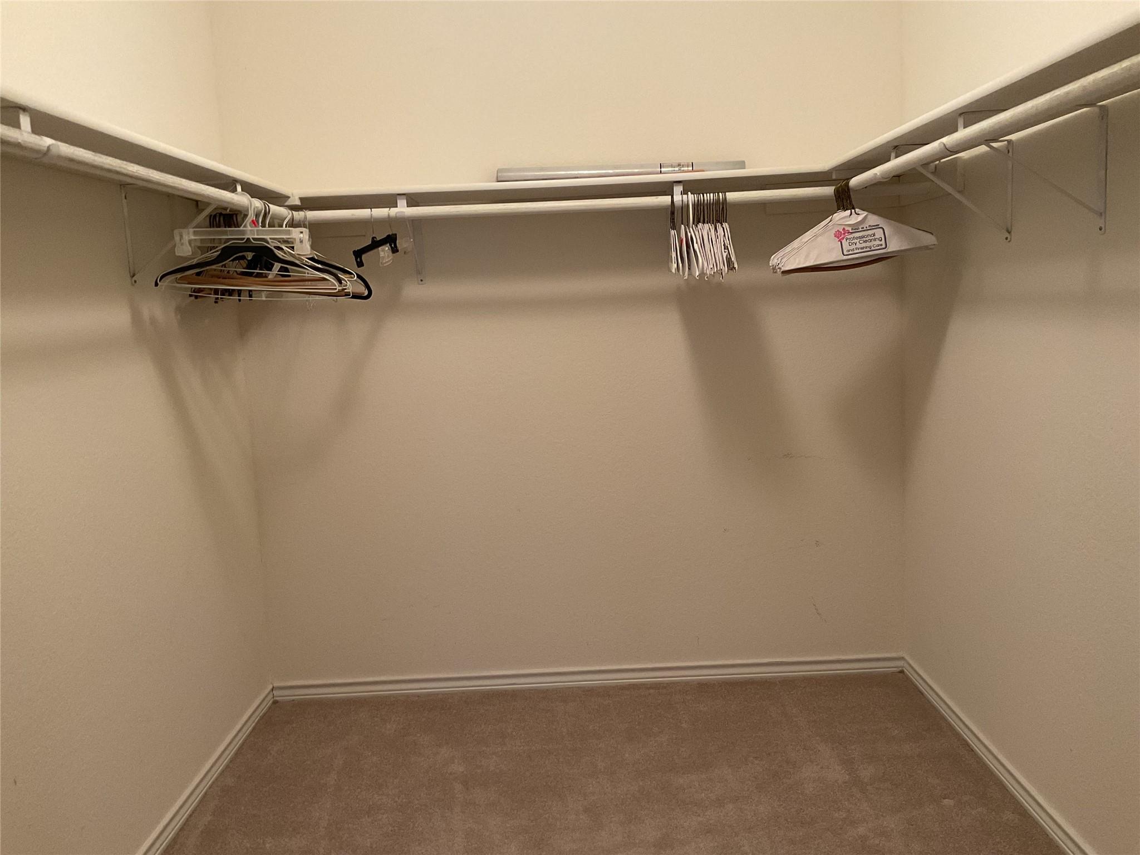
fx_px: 955
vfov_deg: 48.2
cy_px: 428
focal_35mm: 29
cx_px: 570
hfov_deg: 61.7
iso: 125
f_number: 1.8
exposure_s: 1/60
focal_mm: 3
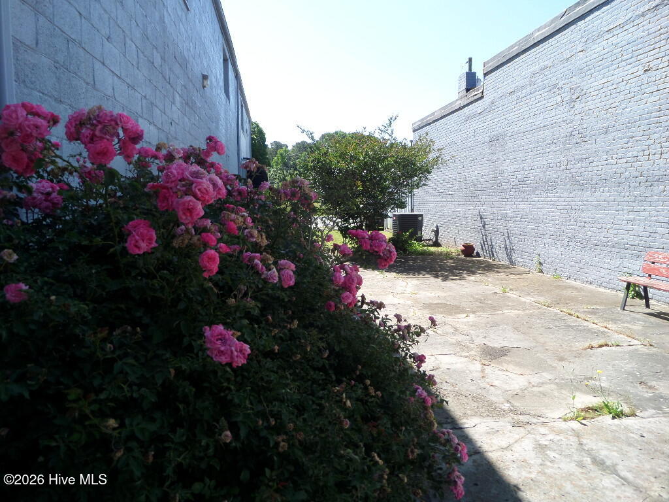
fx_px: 464
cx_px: 334
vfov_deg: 56.8
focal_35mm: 24
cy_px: 251
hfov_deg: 71.6
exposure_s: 1/500
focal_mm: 4
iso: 100
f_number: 3.2
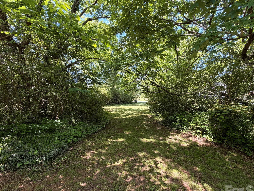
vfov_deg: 77.9
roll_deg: +0.7
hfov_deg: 94.5
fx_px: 117
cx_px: 125
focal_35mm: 16
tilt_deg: -1.1
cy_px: 104
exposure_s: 1/121
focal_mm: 2.22
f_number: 2.2
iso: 64
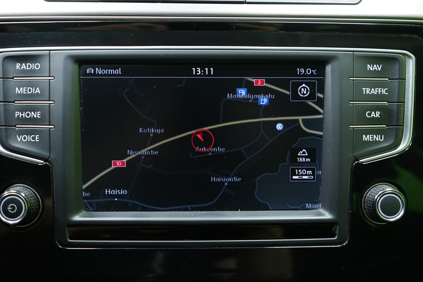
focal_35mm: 37
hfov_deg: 51.9
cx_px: 212
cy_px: 141
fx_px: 435
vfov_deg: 35.9
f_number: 4.5
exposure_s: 1/20
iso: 1000
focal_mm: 37
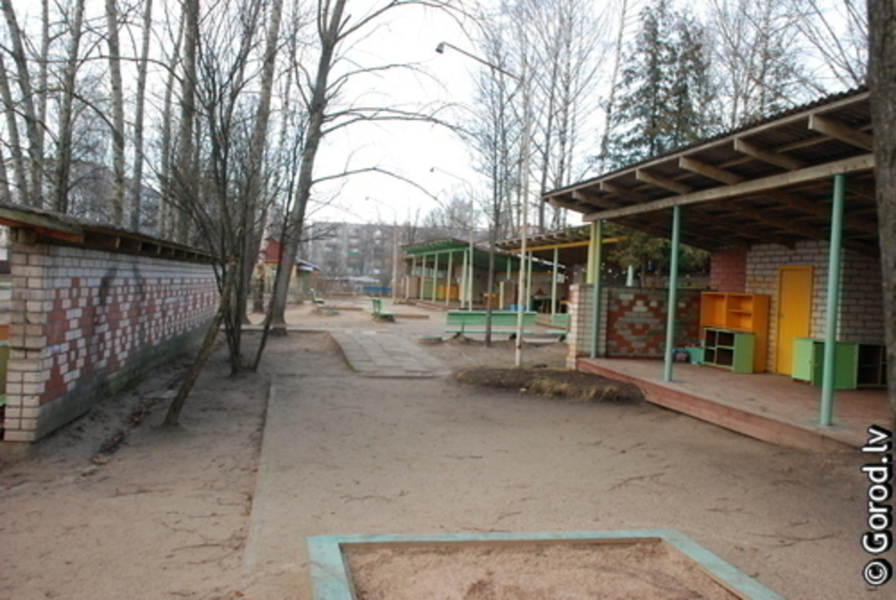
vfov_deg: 43.8
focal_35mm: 30
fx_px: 748
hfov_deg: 61.8
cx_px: 448
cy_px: 300
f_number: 5.6
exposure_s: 1/180
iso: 1000
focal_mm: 20
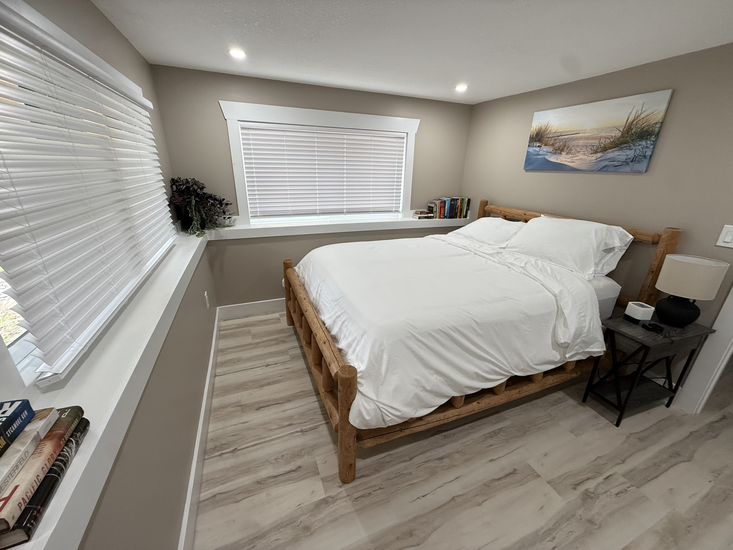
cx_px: 366
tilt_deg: -19.2
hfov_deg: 102.1
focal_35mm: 14
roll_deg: -1.9
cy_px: 275
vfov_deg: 85.7
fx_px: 296
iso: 200
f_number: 2.2
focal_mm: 2.22
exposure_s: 1/120
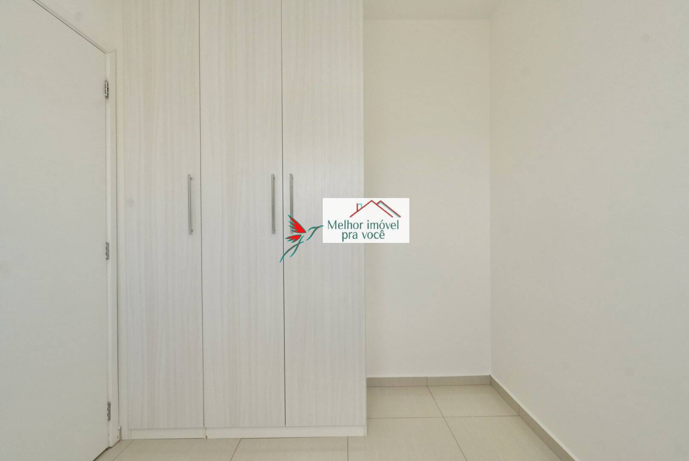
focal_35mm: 16
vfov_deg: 72.2
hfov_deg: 94.9
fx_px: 316
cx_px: 344
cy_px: 230
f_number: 11
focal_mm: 11
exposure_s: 1/160
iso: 1250
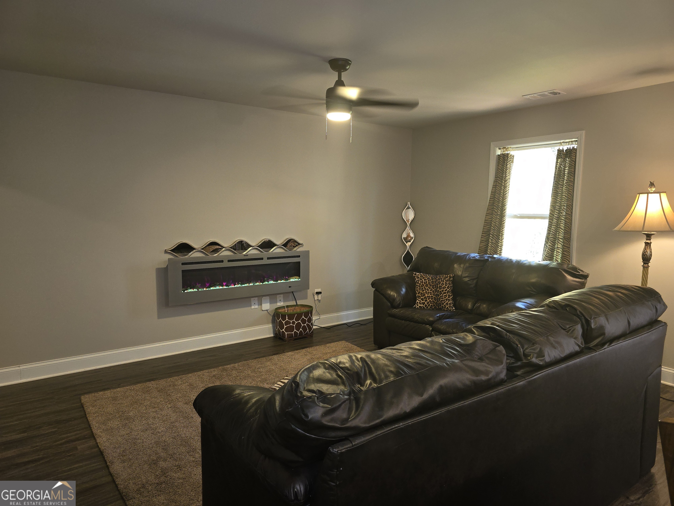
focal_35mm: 23
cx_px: 337
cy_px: 253
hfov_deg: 73.9
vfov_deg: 58.9
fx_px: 448
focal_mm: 6.3
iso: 125
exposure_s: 1/24
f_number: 1.7
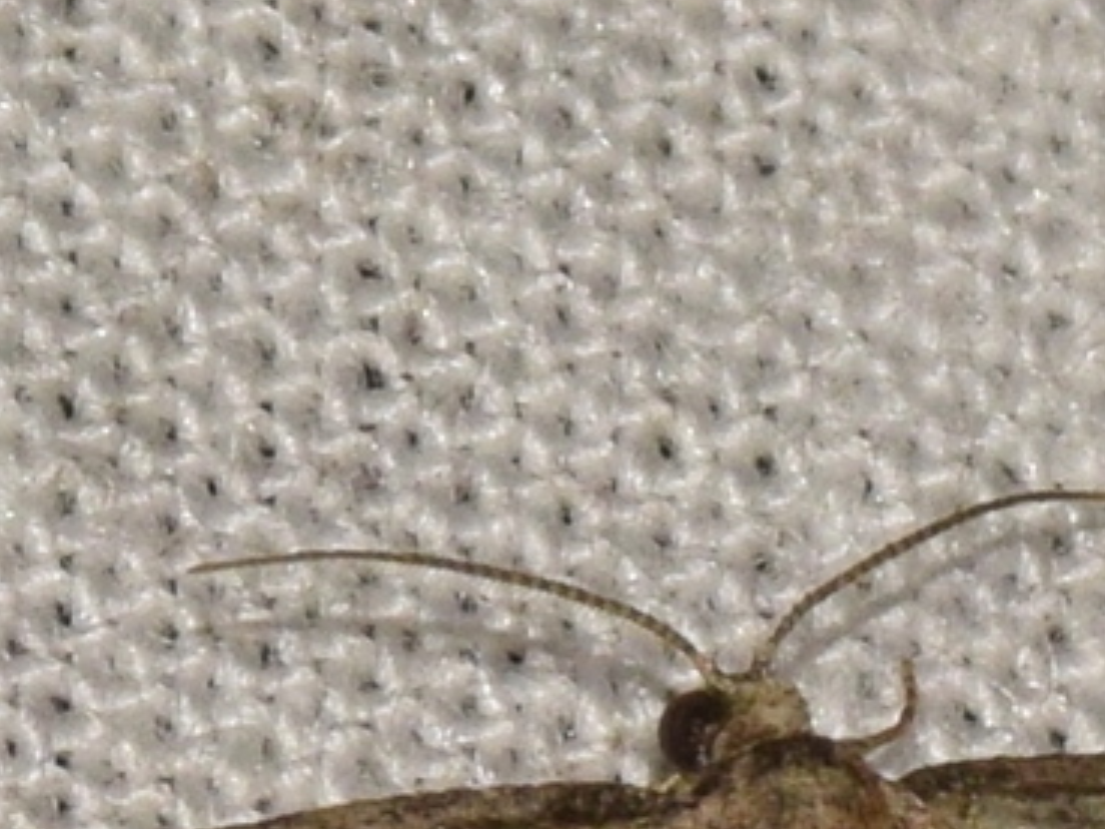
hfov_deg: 3.8
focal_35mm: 525
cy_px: 937
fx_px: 16759
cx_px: 794
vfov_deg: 2.8
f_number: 14
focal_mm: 140
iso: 400
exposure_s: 1/160
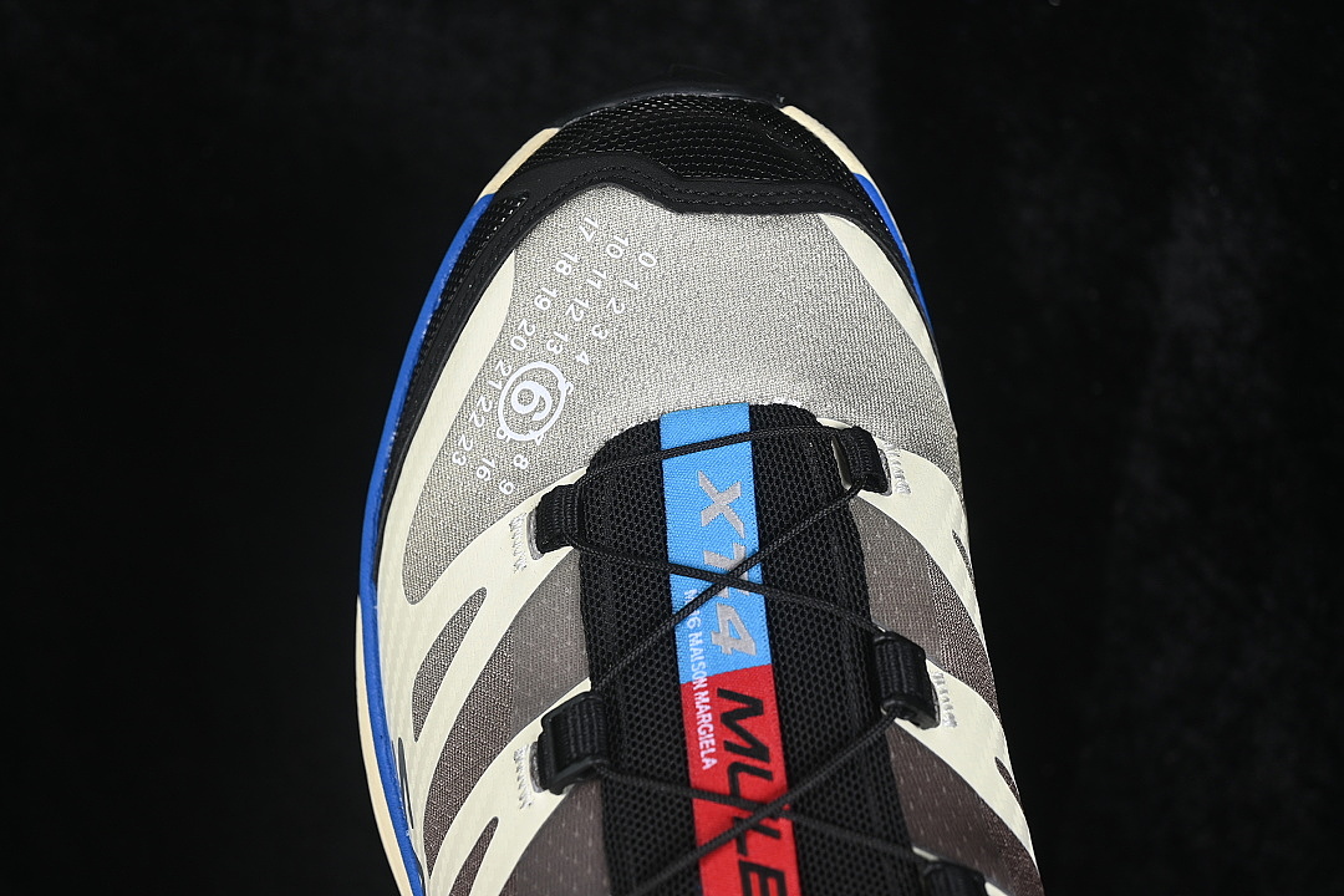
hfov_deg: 27.0
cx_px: 672
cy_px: 448
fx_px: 2800
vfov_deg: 18.2
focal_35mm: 75
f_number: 6.3
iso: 160
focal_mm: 50
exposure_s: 1/60
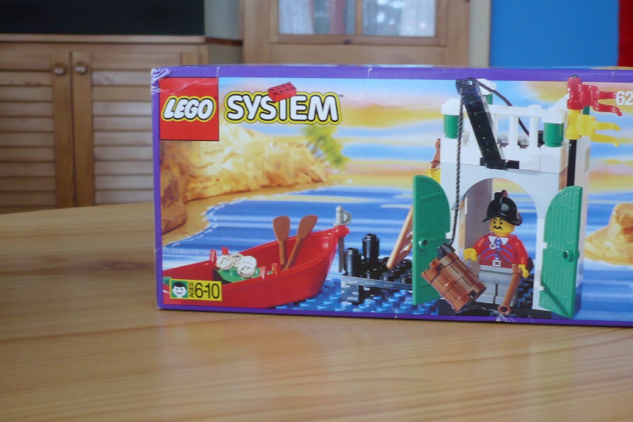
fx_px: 791
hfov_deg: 43.5
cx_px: 364
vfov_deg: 29.9
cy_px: 194
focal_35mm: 45
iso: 100
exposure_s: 1/20
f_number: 2.8
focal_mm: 5.8
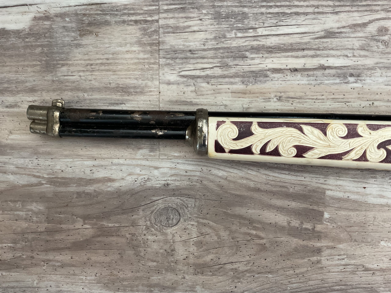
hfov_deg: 61.7
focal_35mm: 29
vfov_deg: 48.2
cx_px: 196
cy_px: 146
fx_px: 328
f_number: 1.8
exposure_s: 1/60
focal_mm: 3
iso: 100
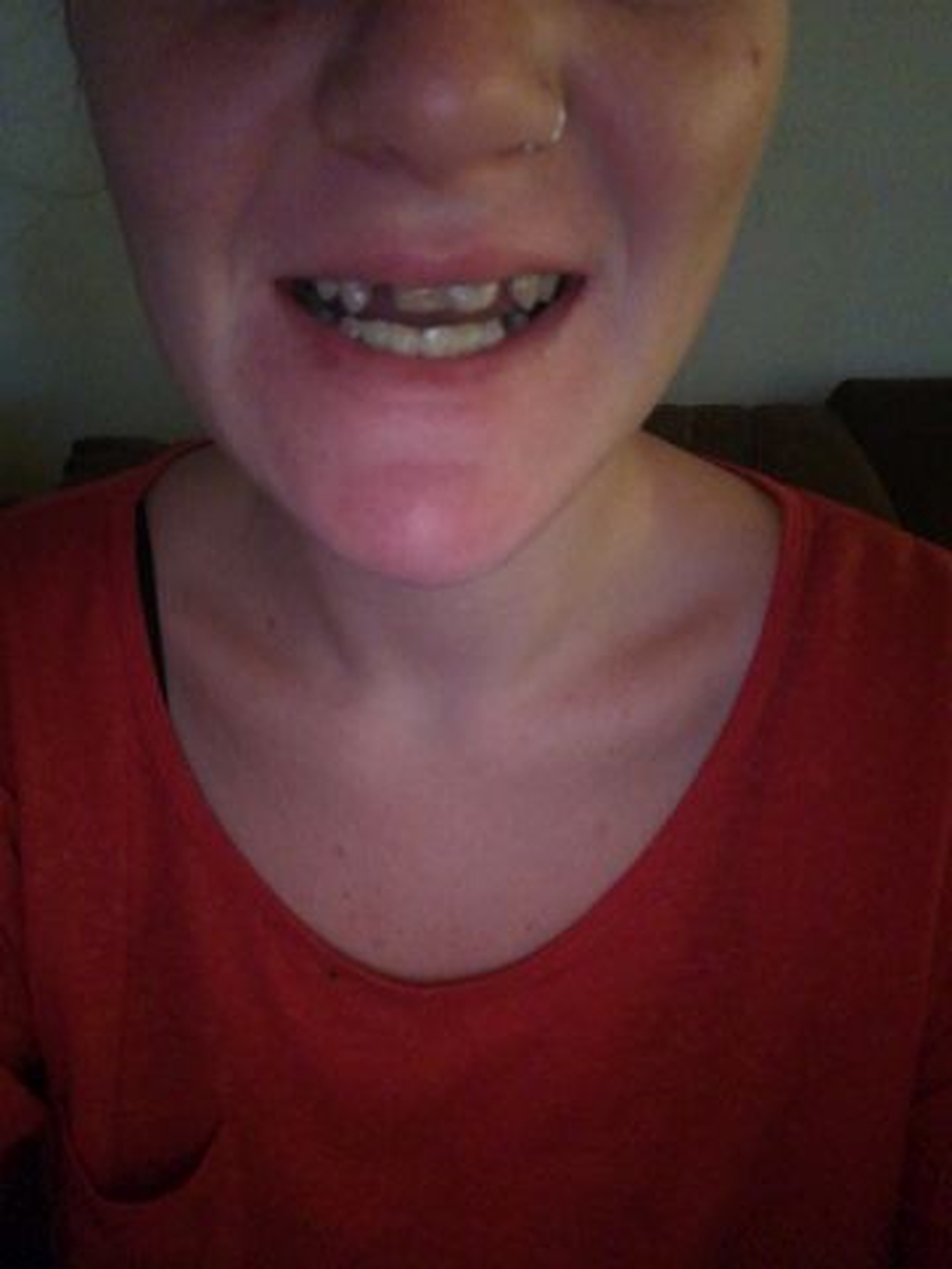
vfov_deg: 65.3
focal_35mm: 27
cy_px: 634
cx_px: 476
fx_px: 990
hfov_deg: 51.4
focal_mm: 3.6
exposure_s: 1/17.1
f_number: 2
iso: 500
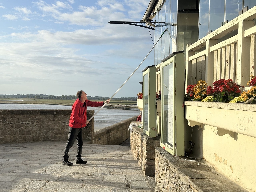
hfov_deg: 39.7
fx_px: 355
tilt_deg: +0.7
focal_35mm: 48
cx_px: 128
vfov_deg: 30.3
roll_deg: -0.8
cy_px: 96
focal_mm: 6.86
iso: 64
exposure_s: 1/5000
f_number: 1.78
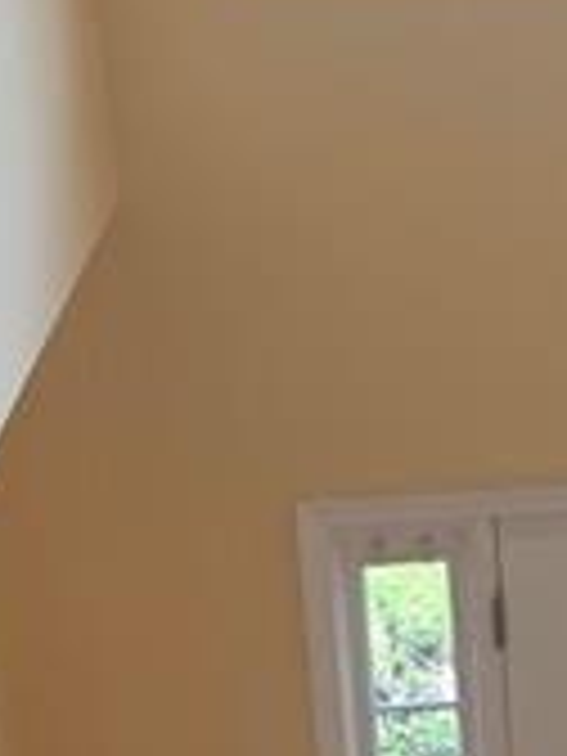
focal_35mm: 110
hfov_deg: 12.8
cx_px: 837
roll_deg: +0.1
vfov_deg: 17.8
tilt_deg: -22.1
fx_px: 2402
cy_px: 166
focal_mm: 6.76
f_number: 1.78
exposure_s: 1/120
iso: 125
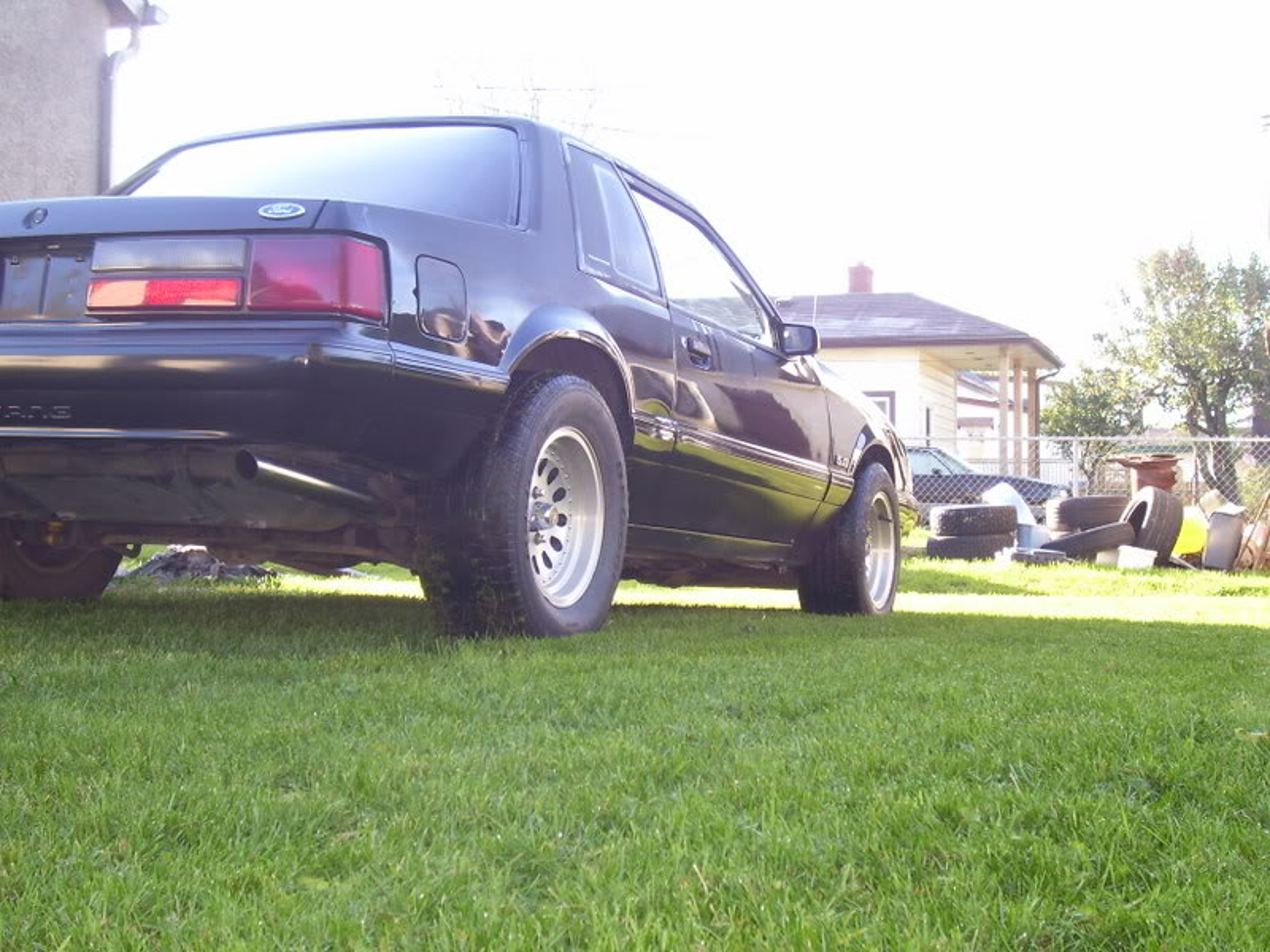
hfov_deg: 36.2
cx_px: 635
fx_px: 1944
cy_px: 476
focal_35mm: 53
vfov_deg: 27.5
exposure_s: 1/90
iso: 80
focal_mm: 8.6
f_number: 3.4
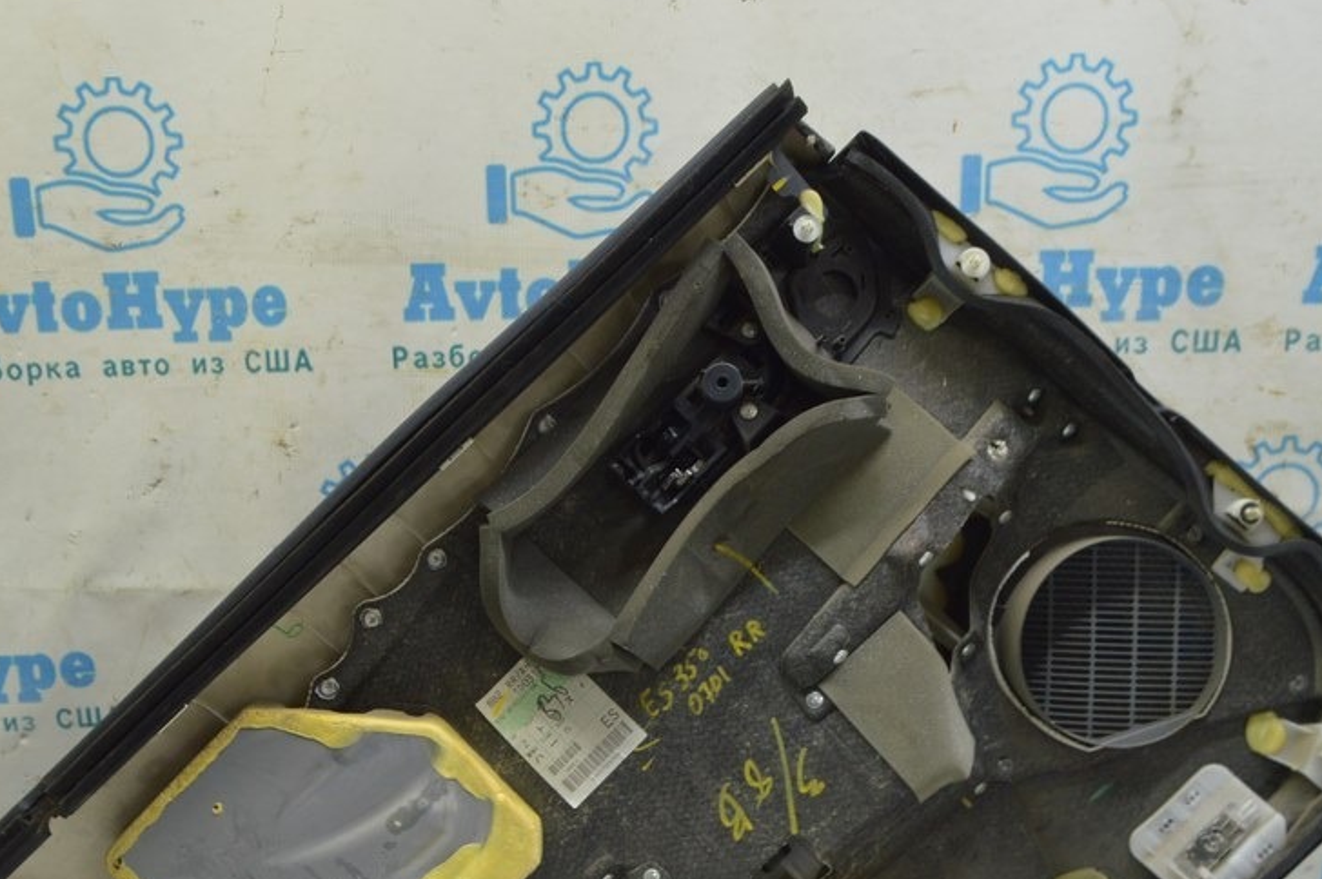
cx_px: 576
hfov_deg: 50.6
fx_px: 1394
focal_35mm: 38
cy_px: 609
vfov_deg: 34.6
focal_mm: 18
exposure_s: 1/20
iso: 400
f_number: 5.6
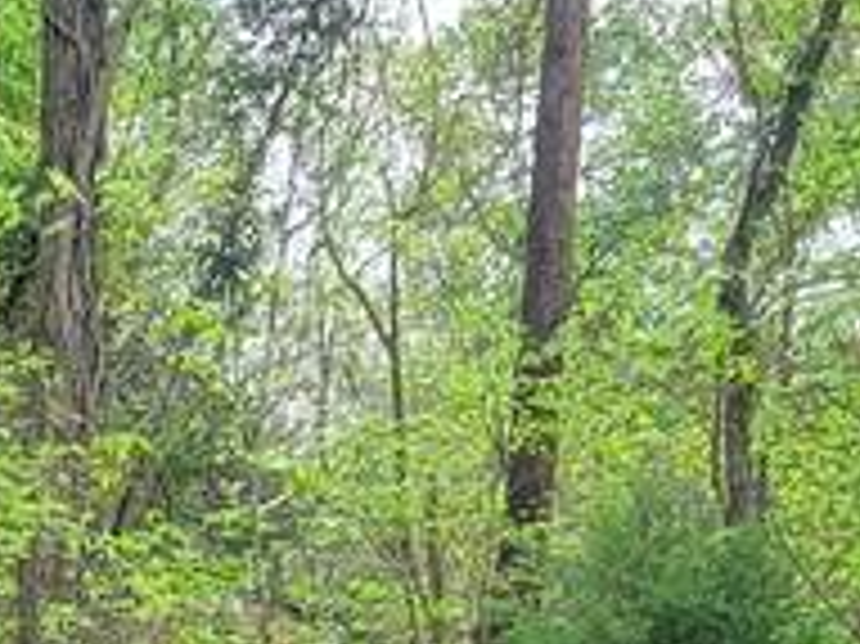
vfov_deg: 15.0
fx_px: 2160
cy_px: 1103
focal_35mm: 87
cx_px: 5
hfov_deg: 21.7
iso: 50
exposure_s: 1/551
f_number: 2.2
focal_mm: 2.2
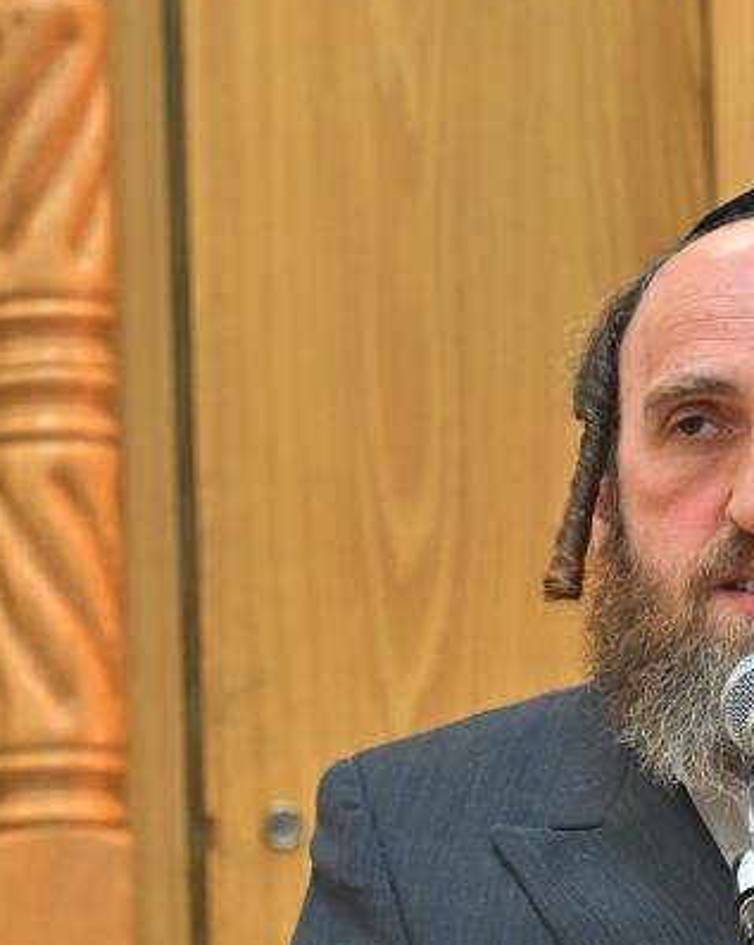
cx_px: 805
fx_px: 12176
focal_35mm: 436
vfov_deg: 4.4
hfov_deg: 3.5
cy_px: 769
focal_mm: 120
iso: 640
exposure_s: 1/200
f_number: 4
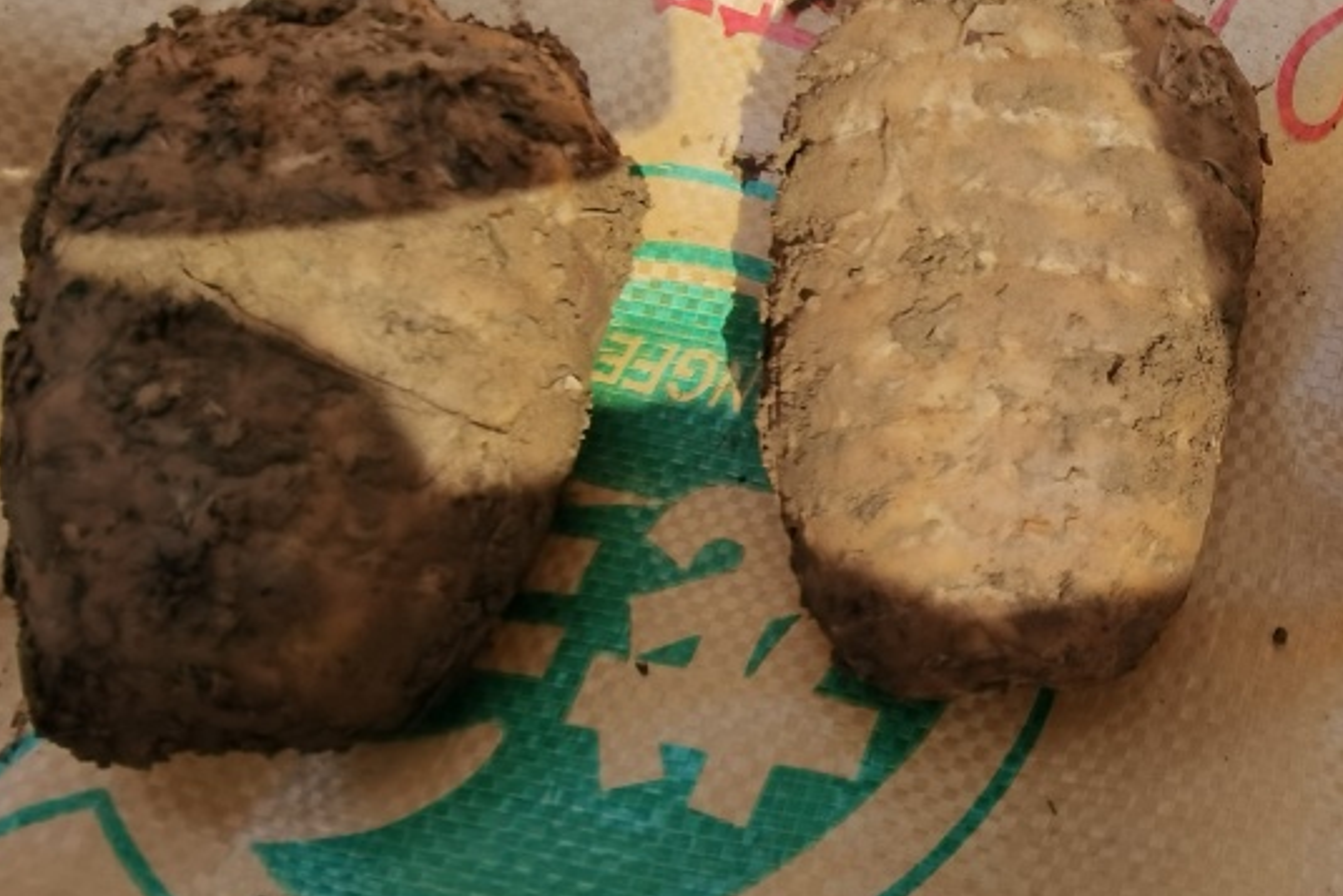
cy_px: 336
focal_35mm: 42
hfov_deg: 45.0
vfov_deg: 31.8
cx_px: 984
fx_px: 1567
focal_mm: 2.26
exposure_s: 1/186
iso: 50
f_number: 2.2
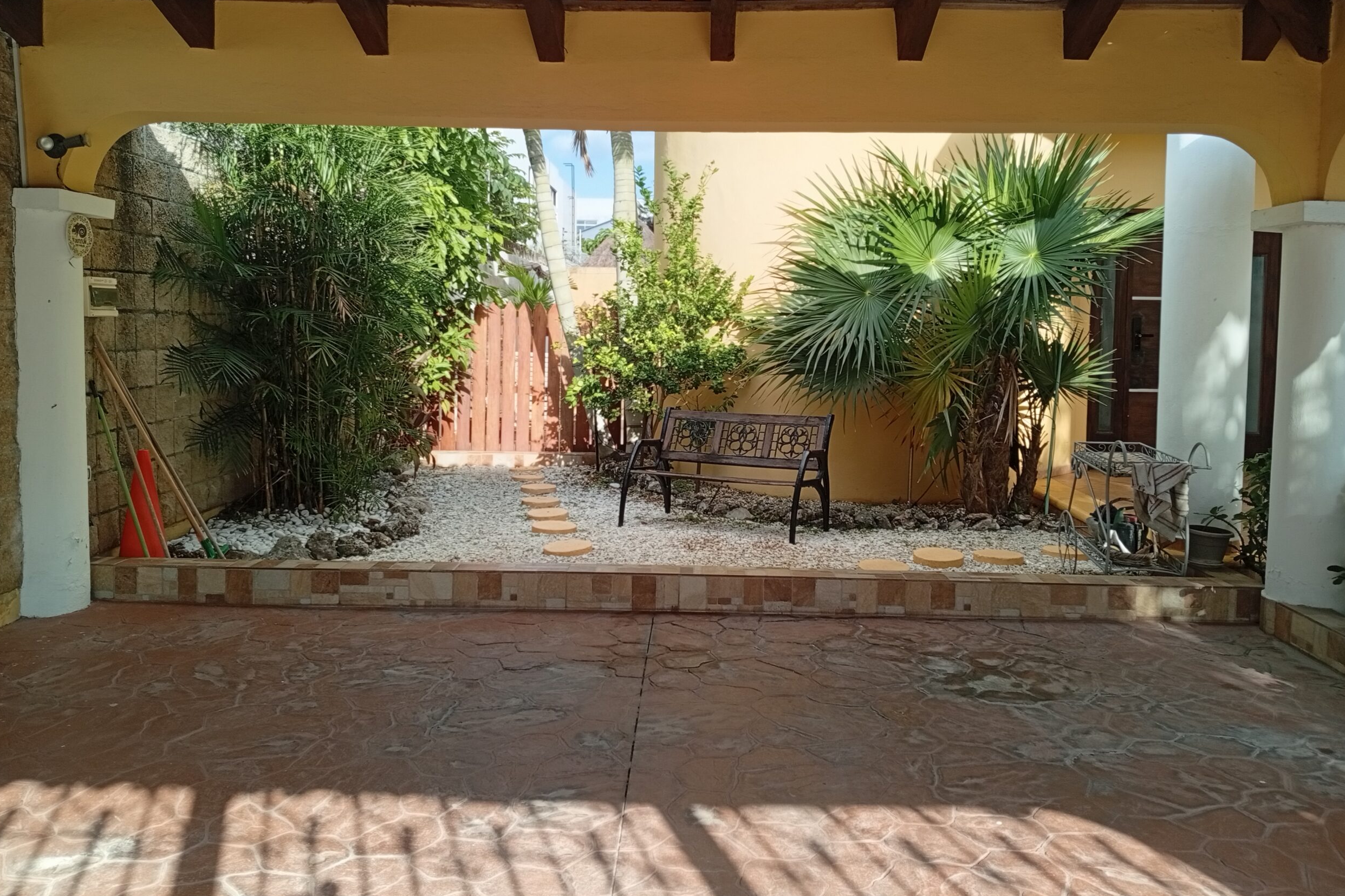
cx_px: 679
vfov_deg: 44.8
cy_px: 385
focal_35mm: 29
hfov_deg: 63.7
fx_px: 1083
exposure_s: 1/142
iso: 50
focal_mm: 3.98
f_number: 1.8
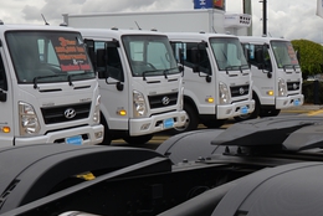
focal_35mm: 83
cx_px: 340
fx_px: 746
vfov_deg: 16.5
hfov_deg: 23.2
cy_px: 139
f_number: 9
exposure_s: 1/200
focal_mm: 21
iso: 100
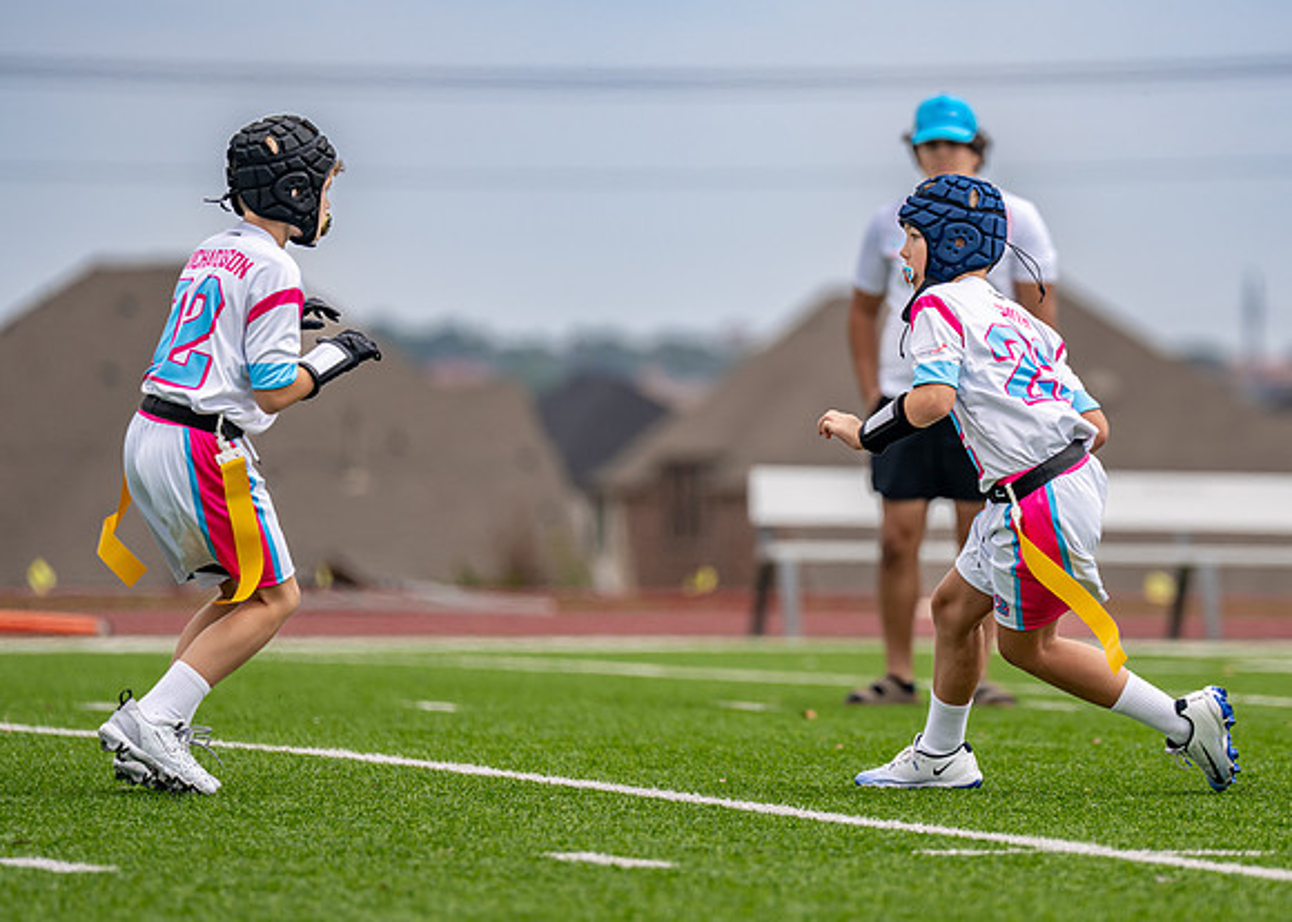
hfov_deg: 6.4
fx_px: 11559
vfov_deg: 4.6
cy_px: 401
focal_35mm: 315
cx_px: 975
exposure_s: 1/2000
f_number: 2.8
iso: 100
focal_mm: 200
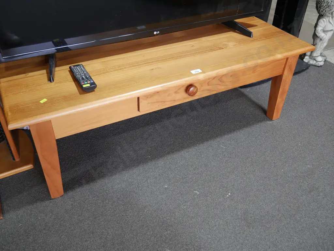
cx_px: 167
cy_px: 126
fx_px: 309
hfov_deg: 56.8
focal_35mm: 32
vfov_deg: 44.2
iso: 250
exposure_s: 1/60
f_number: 3.6
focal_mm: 16
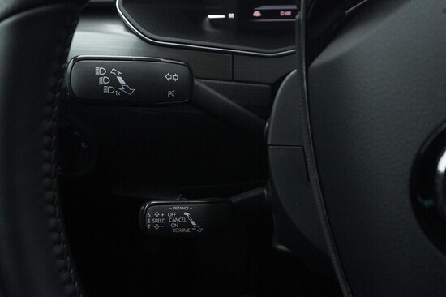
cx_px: 223
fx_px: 446
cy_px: 148
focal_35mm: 36
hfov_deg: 53.2
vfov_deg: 36.8
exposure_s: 1/320
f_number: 6.3
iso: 6400
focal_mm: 24
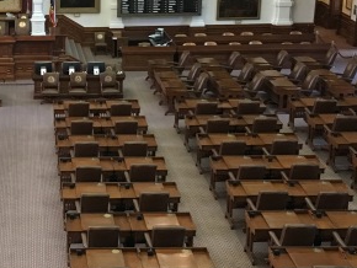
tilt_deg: -16.2
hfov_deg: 23.5
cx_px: 12
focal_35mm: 80
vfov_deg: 18.4
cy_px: 101
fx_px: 826
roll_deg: +1.3
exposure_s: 1/15
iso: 200
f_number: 2.2
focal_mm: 4.15
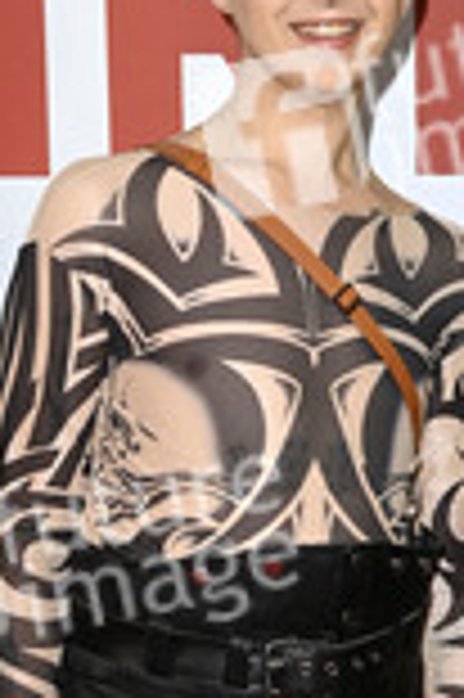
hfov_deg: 11.5
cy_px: 338
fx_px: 2248
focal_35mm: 116
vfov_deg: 17.7
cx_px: 559
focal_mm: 45
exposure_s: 1/250
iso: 640
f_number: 5.6
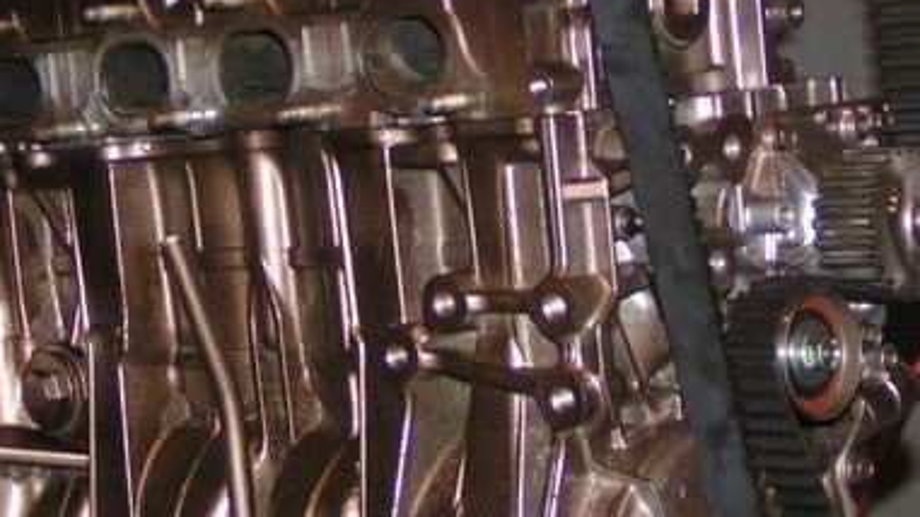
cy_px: 237
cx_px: 456
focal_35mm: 119
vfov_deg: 10.2
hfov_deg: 18.0
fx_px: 2902
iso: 200
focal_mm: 8
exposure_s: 1/60
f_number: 3.2
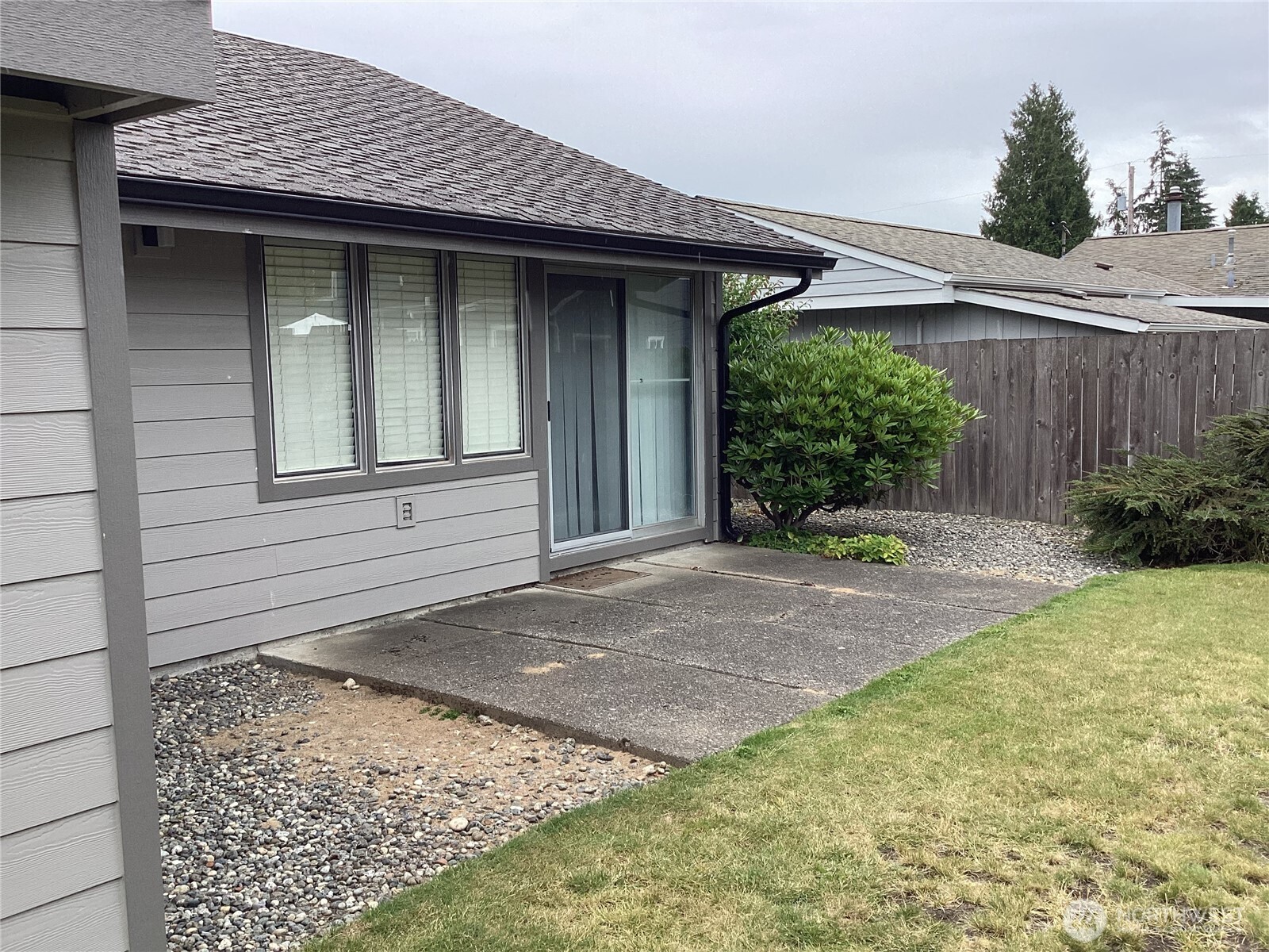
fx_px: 1136
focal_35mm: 31
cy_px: 476
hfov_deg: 58.4
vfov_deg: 45.4
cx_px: 634
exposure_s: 1/374
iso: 25
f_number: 2.4
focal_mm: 3.3
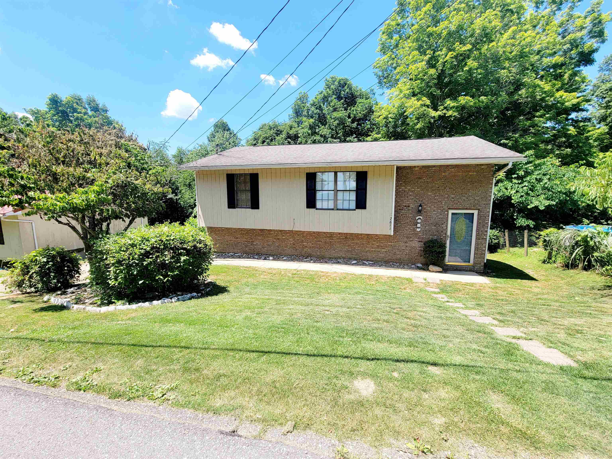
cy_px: 230
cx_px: 306
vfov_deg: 89.9
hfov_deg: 106.2
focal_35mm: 13
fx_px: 230
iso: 50
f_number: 2.2
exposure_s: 1/1000
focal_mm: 2.2
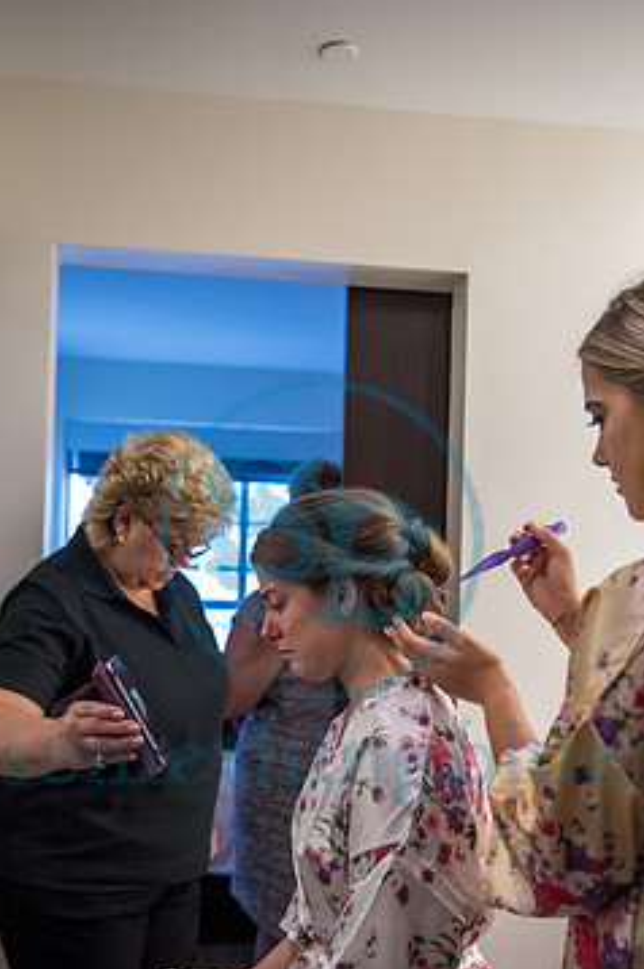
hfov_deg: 34.1
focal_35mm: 39
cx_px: 317
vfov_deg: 49.2
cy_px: 593
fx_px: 1048
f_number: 2.8
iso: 1600
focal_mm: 31
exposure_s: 1/400
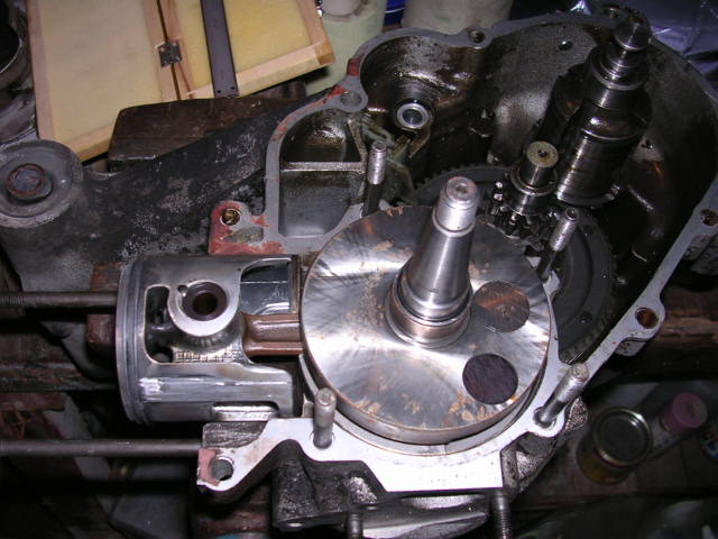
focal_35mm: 38
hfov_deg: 49.0
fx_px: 788
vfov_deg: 37.7
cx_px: 359
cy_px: 270
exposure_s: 1/60.1
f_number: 2.8
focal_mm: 5.8
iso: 100
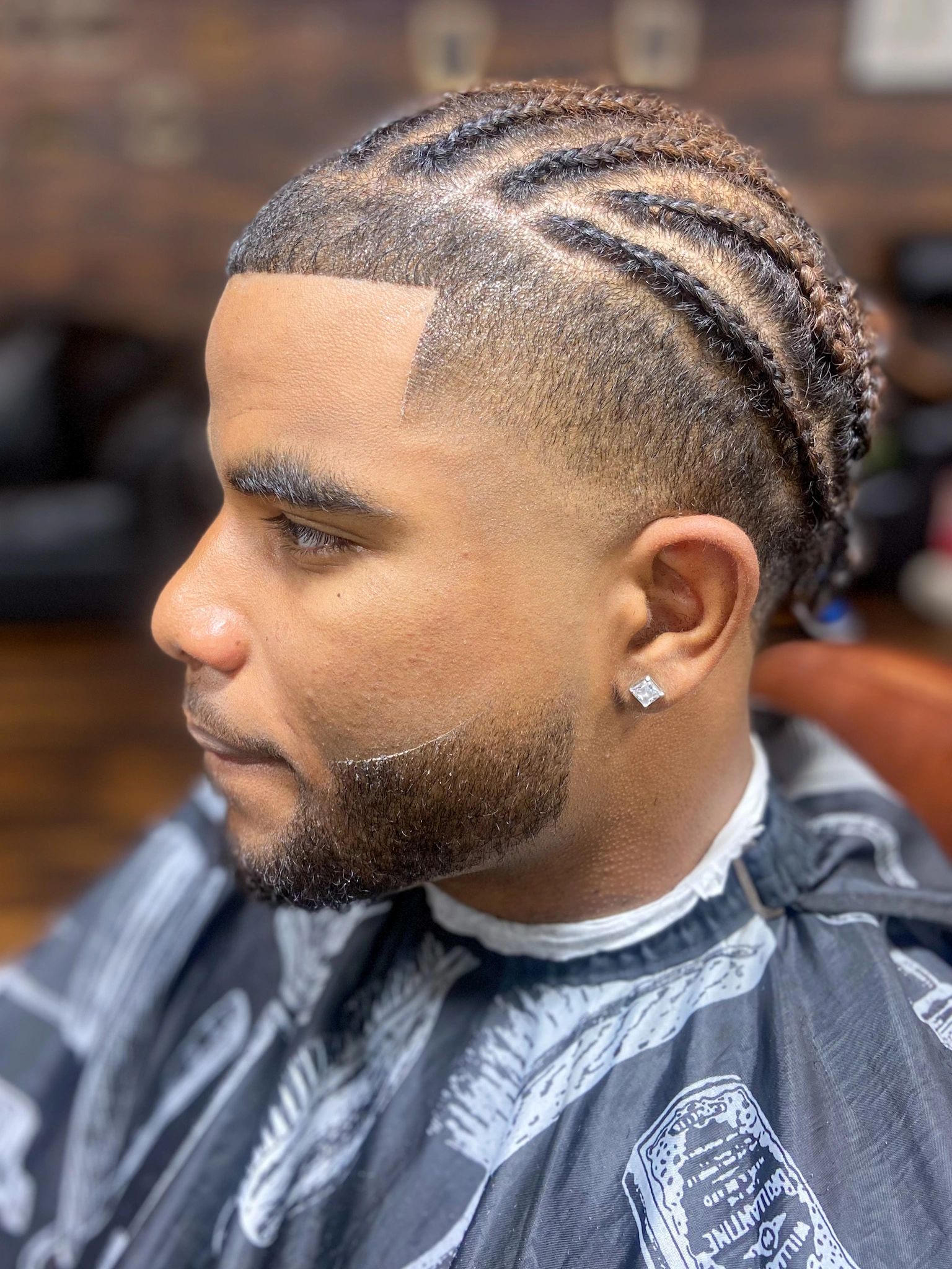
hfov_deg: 53.1
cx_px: 476
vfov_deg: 67.3
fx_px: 953
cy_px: 634
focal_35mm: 26
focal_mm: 4.25
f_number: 1.8
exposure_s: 1/120
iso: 125
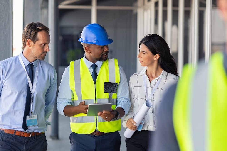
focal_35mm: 126
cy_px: 76
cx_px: 114
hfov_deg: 16.3
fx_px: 794
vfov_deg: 10.9
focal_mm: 105
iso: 400
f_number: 2.8
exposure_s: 1/800
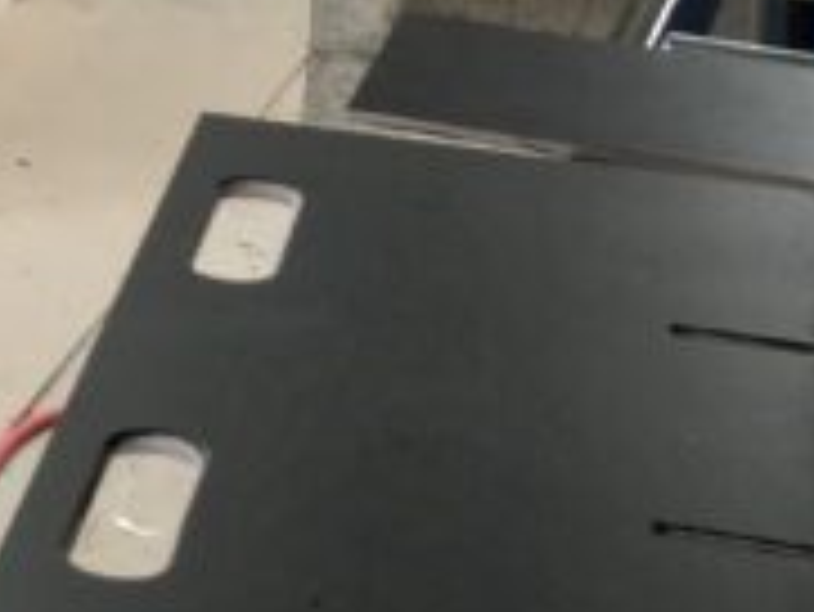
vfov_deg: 10.2
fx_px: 3200
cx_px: -544
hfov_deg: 13.3
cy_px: -580
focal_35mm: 136
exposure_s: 1/50
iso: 640
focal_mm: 4.1
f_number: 1.7
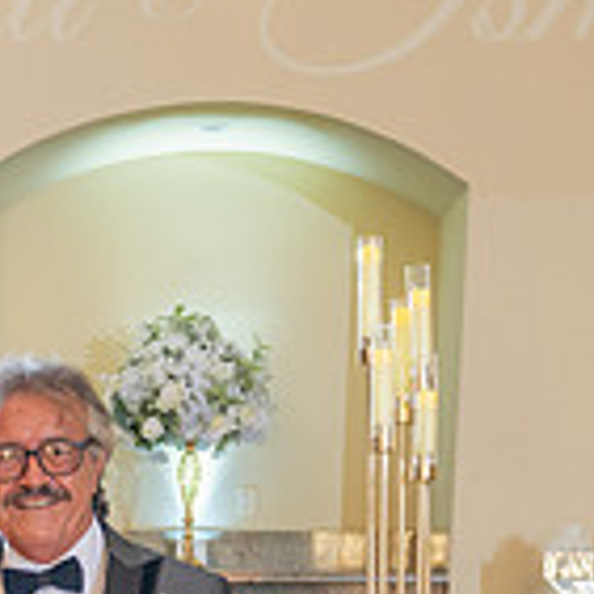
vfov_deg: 13.5
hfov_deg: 13.9
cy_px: 901
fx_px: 2349
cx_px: -136
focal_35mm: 121
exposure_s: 1/80
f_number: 4
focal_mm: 29
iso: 800
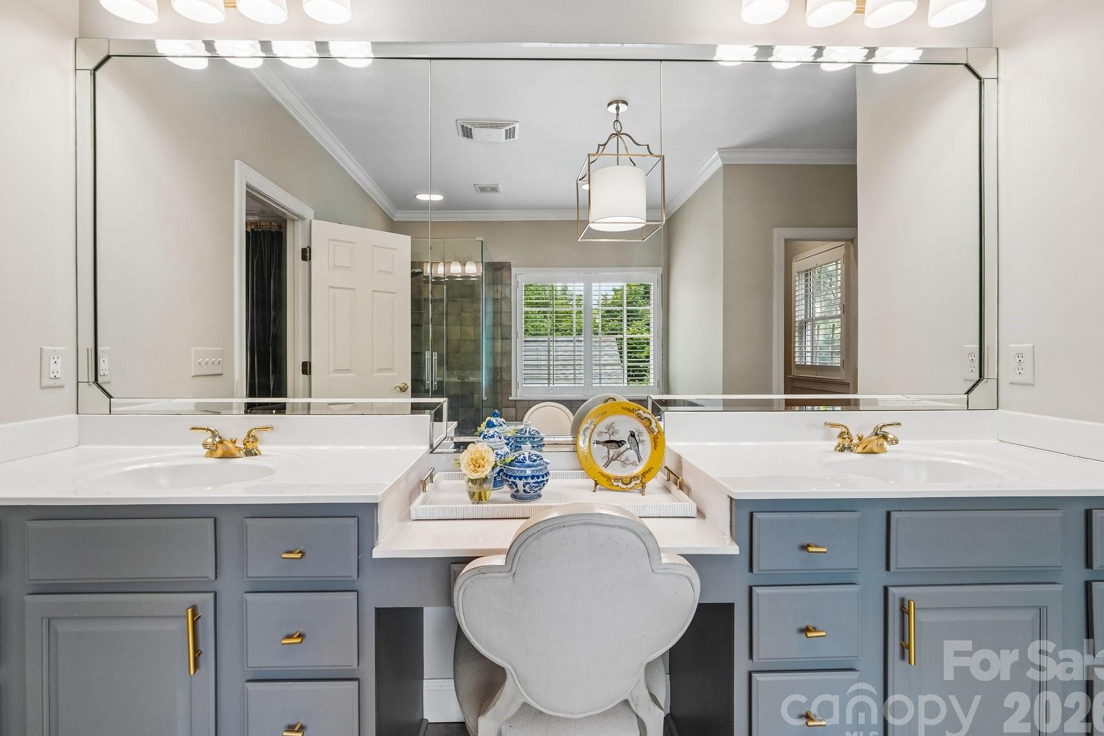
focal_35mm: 16
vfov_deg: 73.7
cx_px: 538
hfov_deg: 96.7
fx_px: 491
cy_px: 361
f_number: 8
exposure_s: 1/30
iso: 400
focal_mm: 10
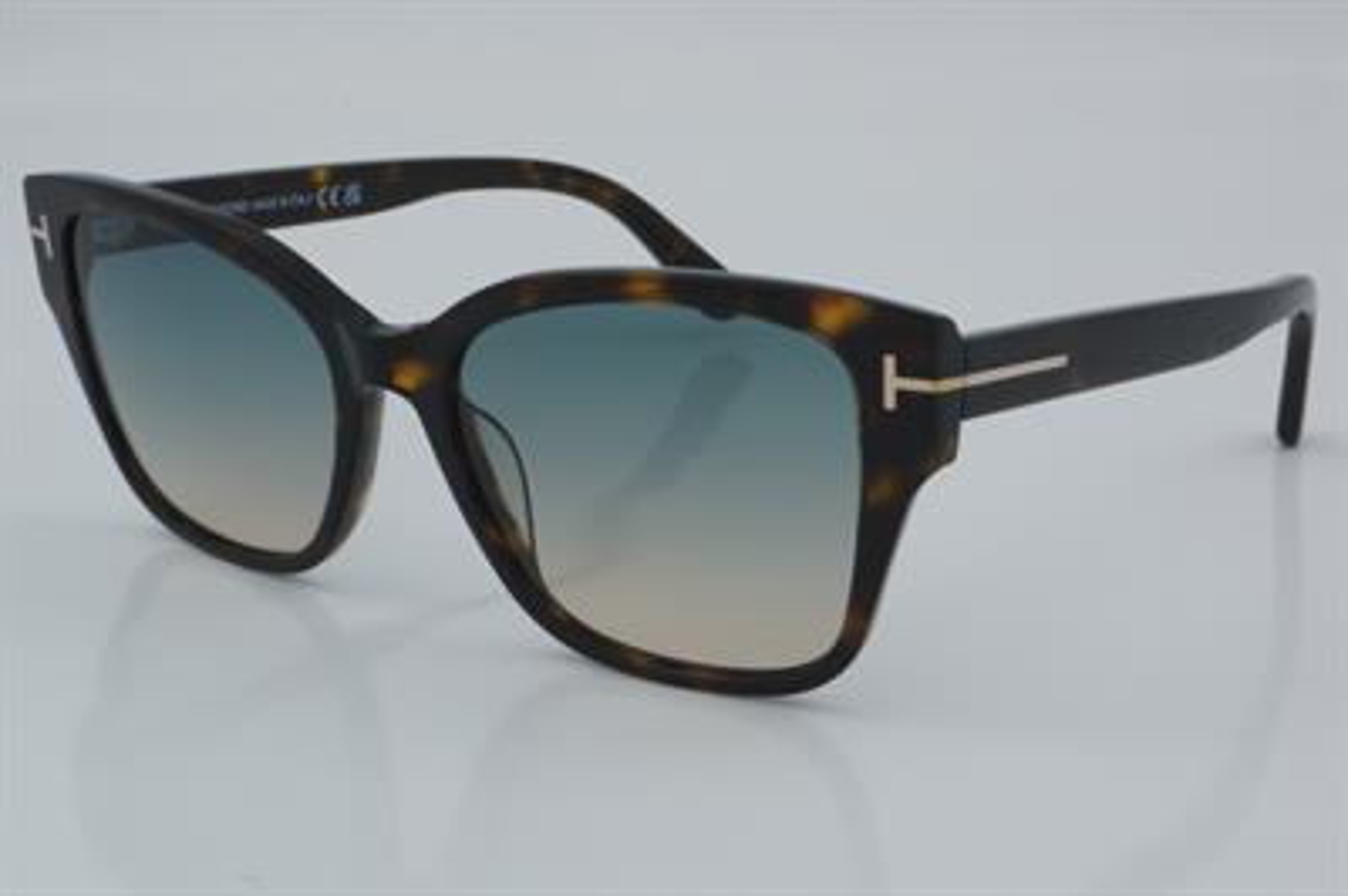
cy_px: 448
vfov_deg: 18.2
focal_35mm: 75
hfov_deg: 27.0
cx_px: 674
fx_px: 2806
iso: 100
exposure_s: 1/4
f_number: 32
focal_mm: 50
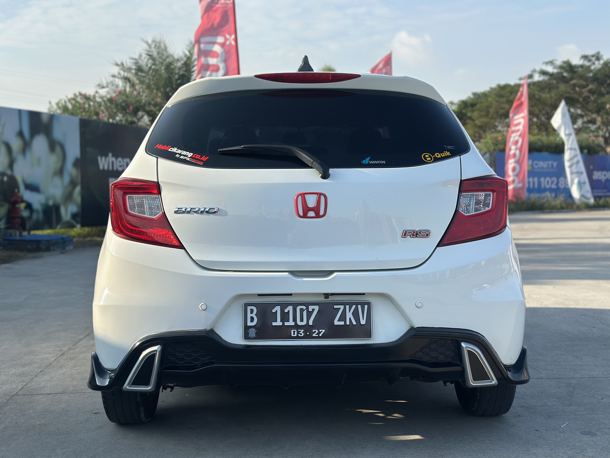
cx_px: 305
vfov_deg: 30.3
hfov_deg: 39.7
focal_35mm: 48
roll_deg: +1.5
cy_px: 229
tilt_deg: -2.2
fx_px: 846
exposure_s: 1/3257
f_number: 1.78
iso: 80
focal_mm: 6.86
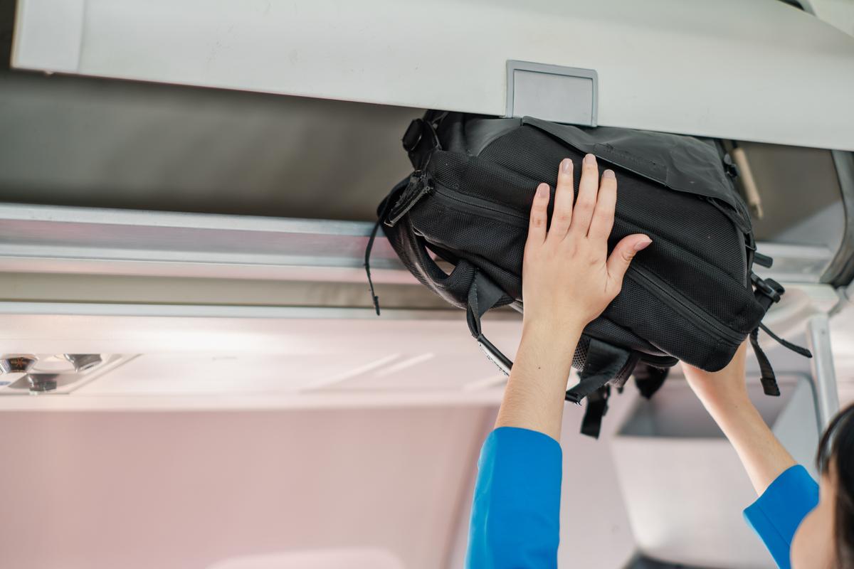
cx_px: 427
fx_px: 1257
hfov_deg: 37.5
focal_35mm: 53
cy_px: 284
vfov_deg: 25.5
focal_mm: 35
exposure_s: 1/300
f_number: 1.4
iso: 200
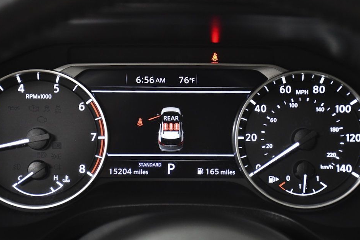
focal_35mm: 82
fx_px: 820
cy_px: 120
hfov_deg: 24.8
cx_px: 168
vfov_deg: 16.7
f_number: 4.8
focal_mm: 50
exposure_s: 1/100
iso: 2500
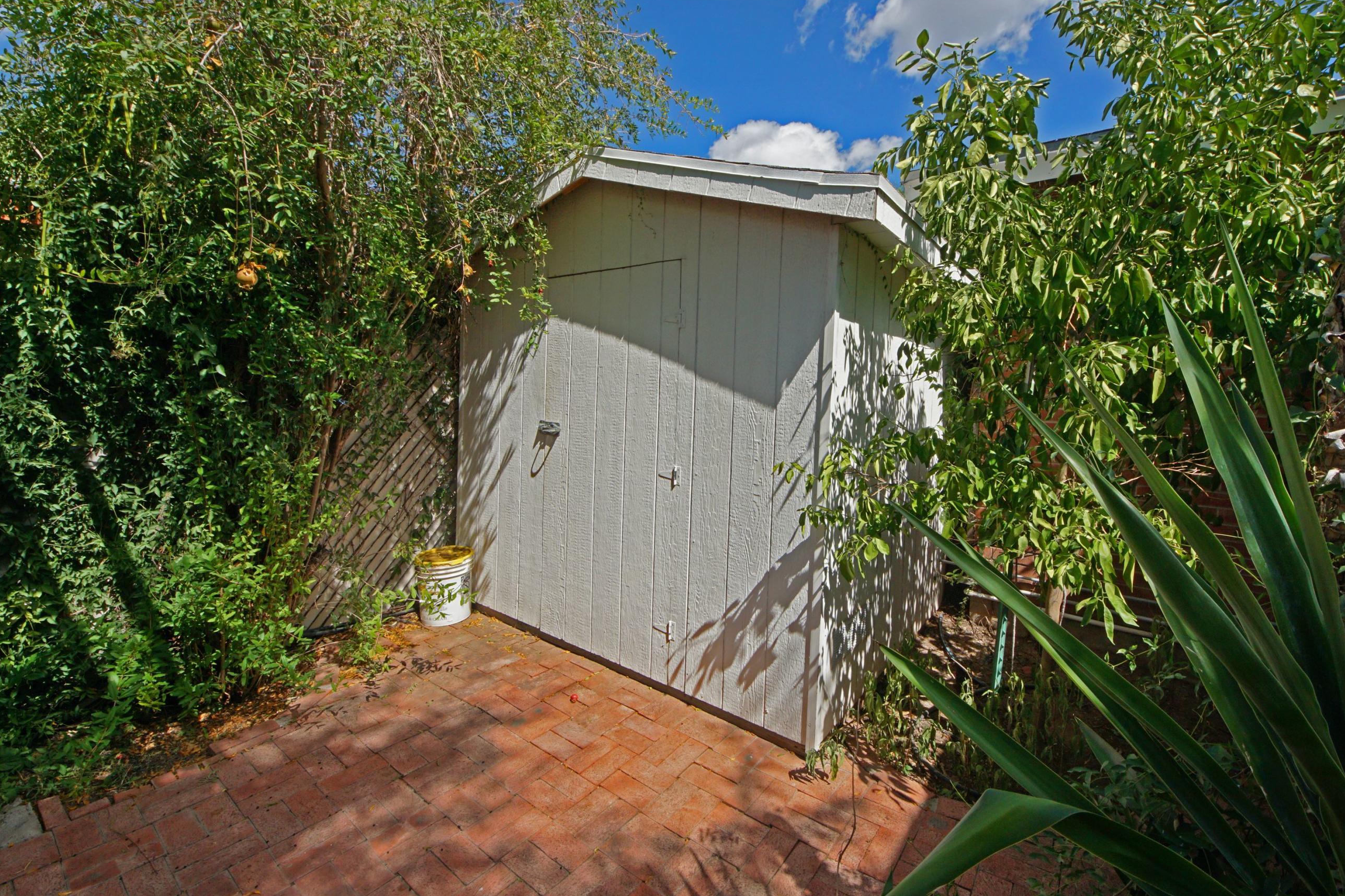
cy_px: 415
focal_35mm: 14
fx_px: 523
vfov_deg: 81.1
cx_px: 734
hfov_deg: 104.0
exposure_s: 1/160
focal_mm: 8
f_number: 11
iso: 200
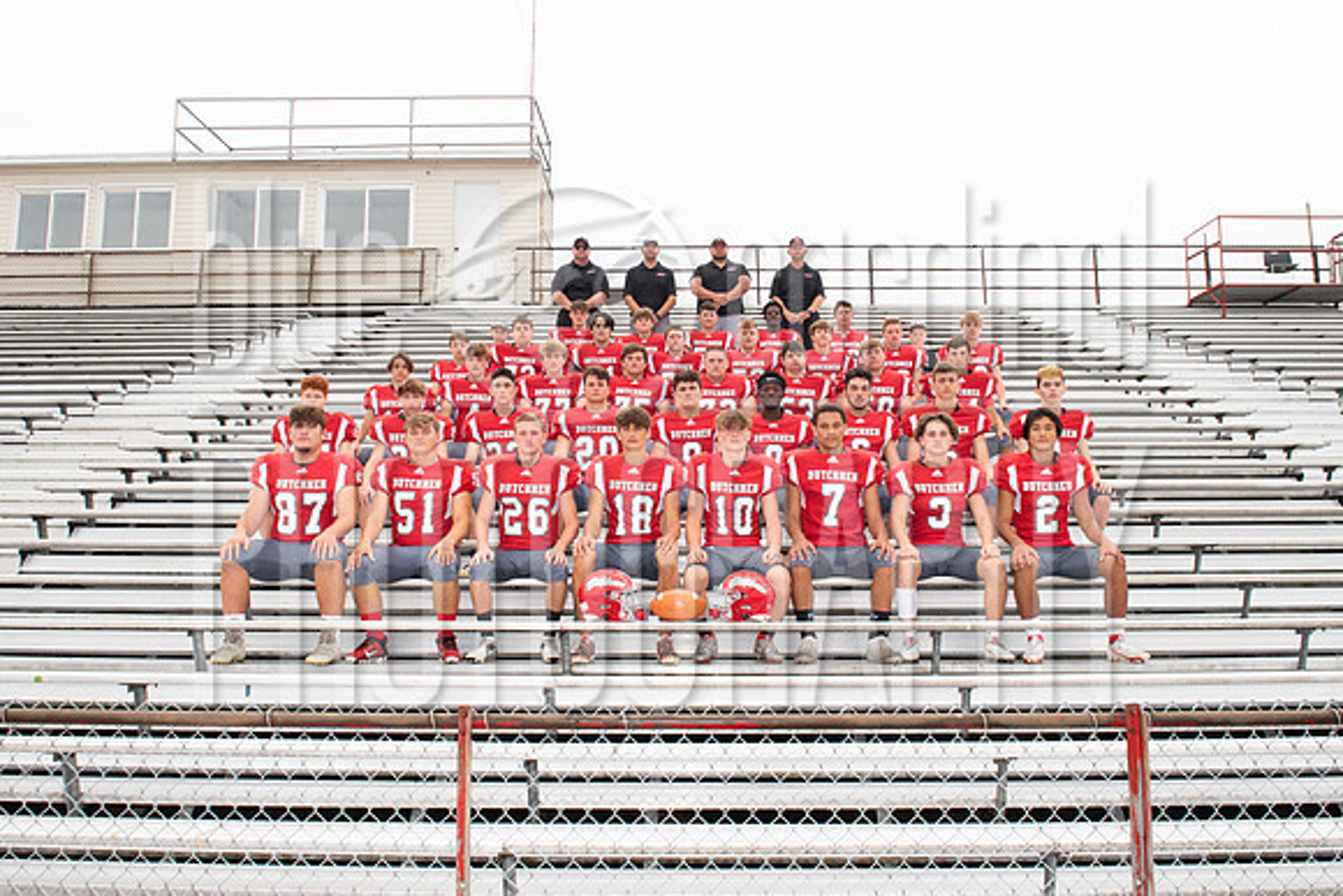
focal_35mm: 32
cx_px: 667
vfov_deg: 41.6
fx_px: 1179
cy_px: 438
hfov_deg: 59.3
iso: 1100
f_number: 13
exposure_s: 1/250
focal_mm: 24
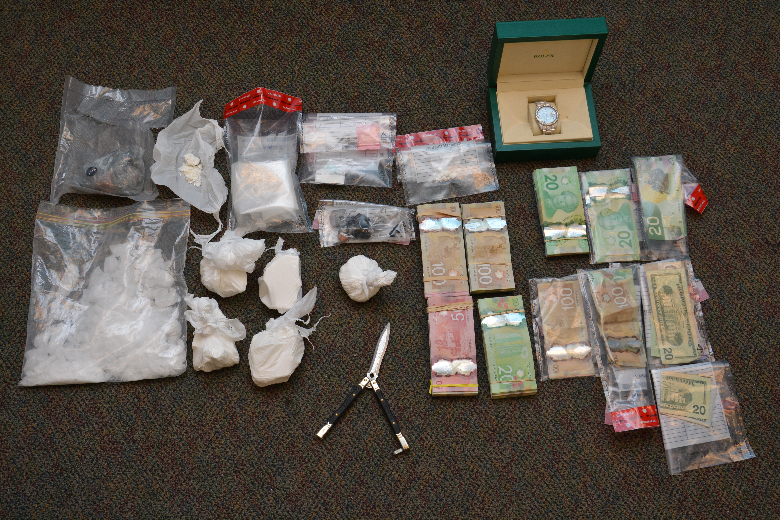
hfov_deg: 51.3
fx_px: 812
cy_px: 260
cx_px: 390
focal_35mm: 38
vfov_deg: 35.5
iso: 400
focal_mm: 25
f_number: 8
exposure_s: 1/60
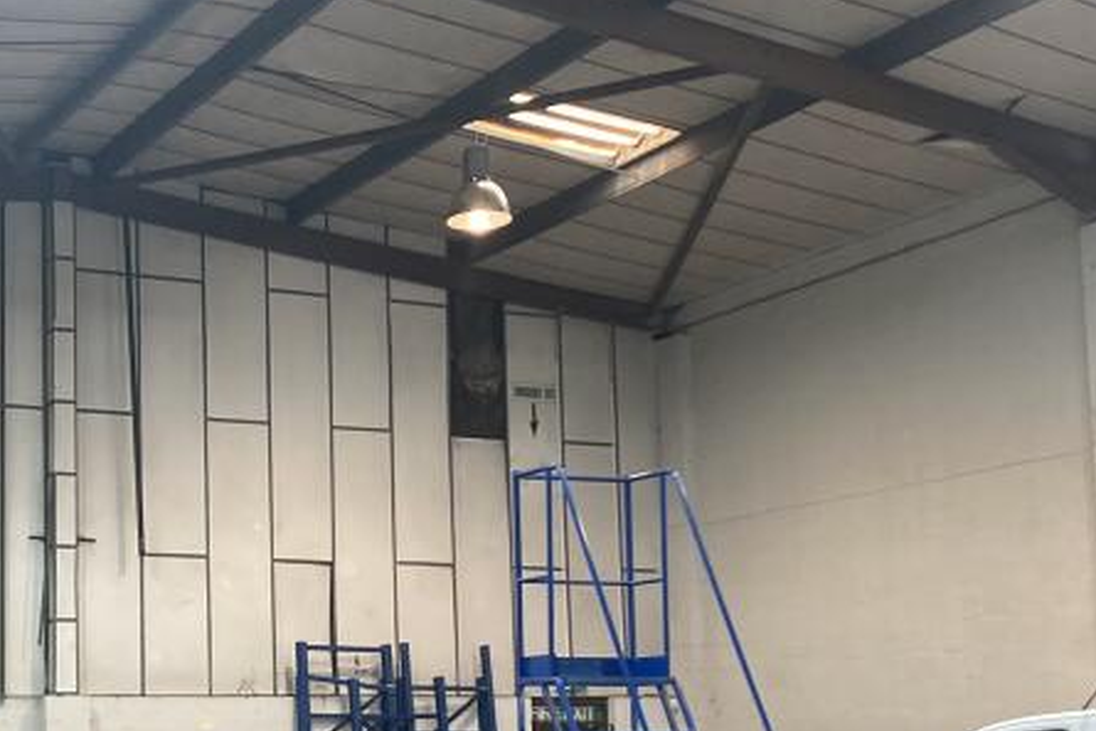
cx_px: 352
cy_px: 561
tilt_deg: +8.2
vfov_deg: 20.1
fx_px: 2040
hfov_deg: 29.8
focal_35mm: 67
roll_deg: +1.4
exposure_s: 1/113
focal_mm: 3.99
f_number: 1.8
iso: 80
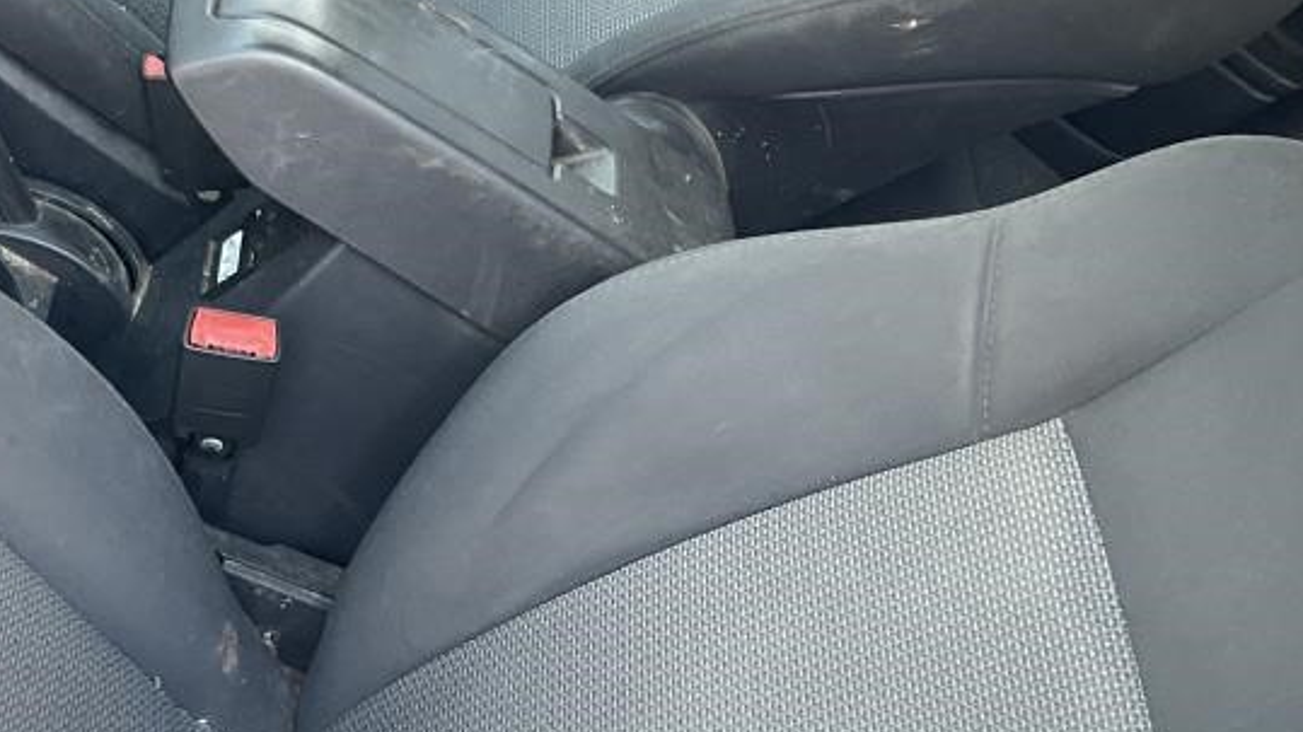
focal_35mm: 75
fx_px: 2591
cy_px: 399
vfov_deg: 16.1
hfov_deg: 28.2
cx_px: 512
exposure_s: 1/120
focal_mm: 3
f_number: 1.8
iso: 25
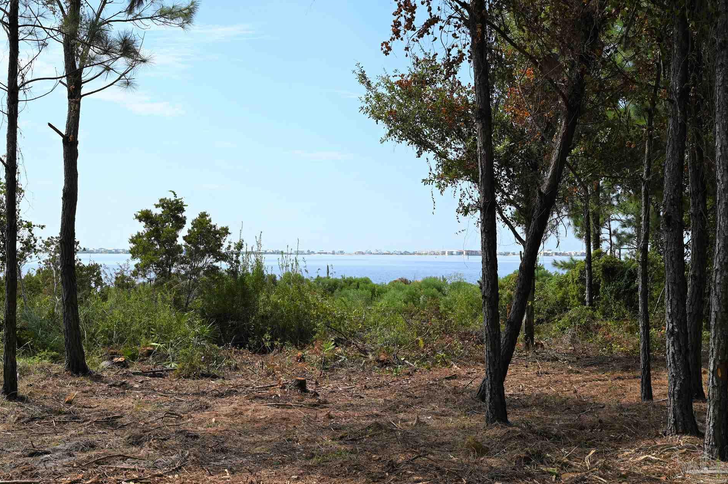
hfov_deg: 47.4
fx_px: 828
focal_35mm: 41
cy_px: 224
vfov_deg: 32.6
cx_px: 347
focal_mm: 38
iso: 100
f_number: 8
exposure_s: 1/400
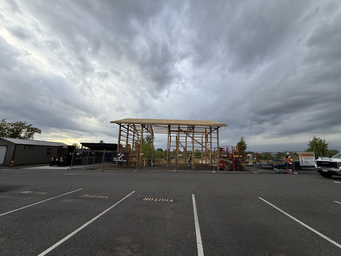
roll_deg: -2.6
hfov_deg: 102.1
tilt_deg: +9.2
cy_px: 128
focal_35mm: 14
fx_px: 138
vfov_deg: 85.7
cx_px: 170
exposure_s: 1/424
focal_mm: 2.22
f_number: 2.2
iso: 50
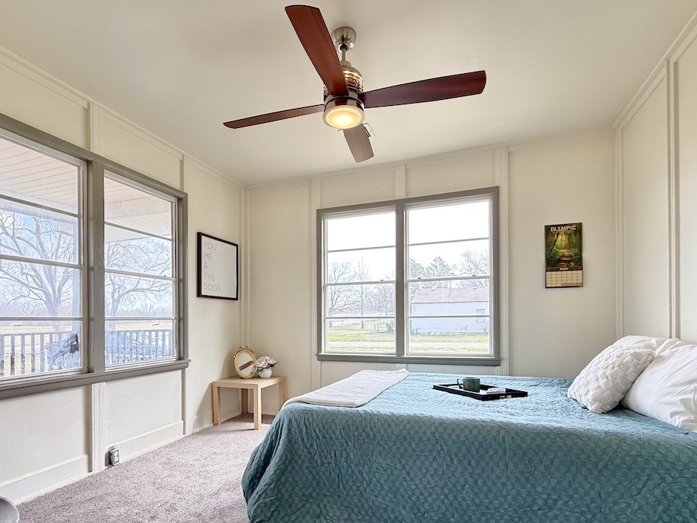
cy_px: 318
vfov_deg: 67.9
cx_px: 330
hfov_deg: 84.6
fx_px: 383
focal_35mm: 19
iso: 64
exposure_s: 1/117
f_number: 2.2
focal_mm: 2.22
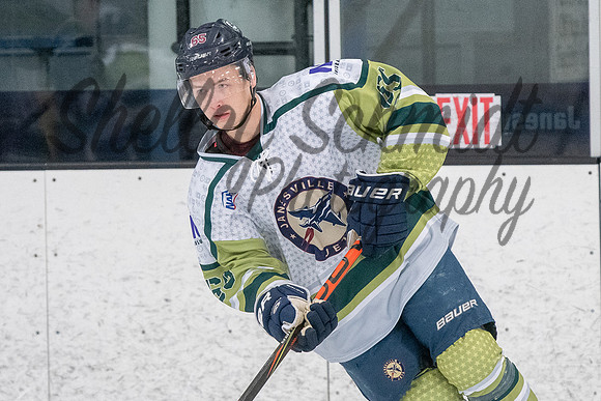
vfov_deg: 2.6
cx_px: 211
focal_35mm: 530
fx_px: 8845
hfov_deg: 3.9
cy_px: 149
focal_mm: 200
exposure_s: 1/800
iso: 2000
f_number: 3.5
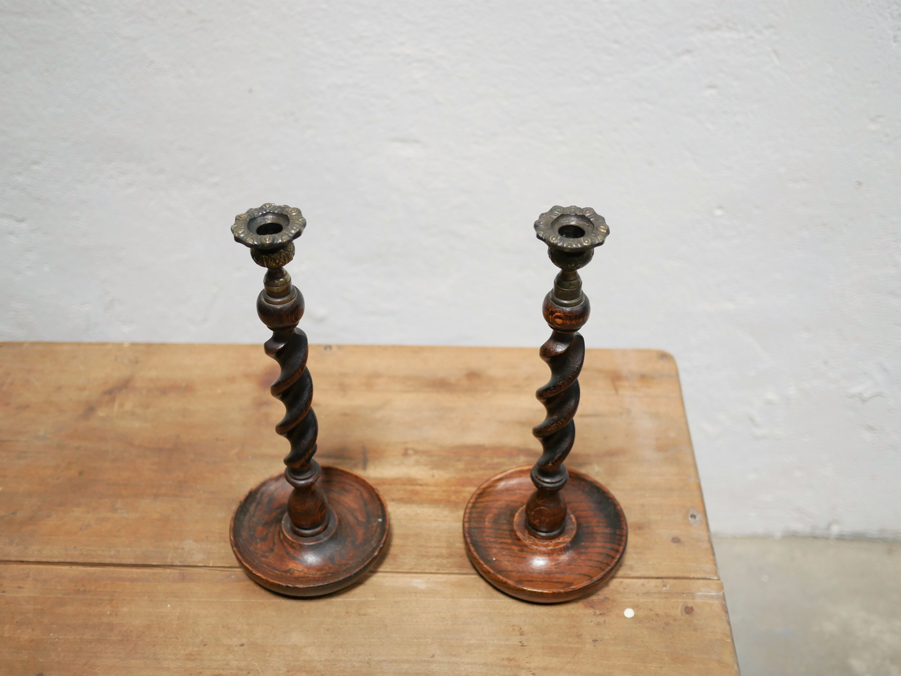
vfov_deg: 36.0
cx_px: 450
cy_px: 338
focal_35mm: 40
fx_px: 1042
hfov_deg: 46.8
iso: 640
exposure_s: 1/60
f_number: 1.7
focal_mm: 20
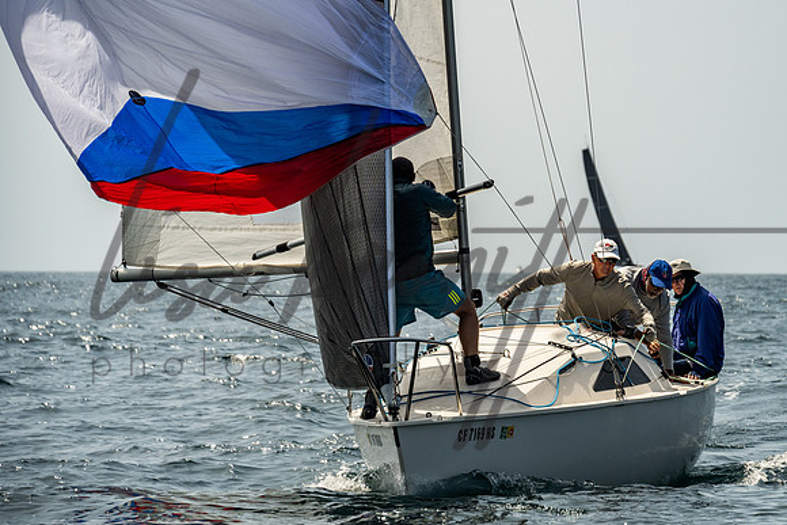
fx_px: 4263
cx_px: 498
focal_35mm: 195
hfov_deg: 10.5
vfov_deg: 7.0
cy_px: 272
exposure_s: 1/1250
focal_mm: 150
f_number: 6.3
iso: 320
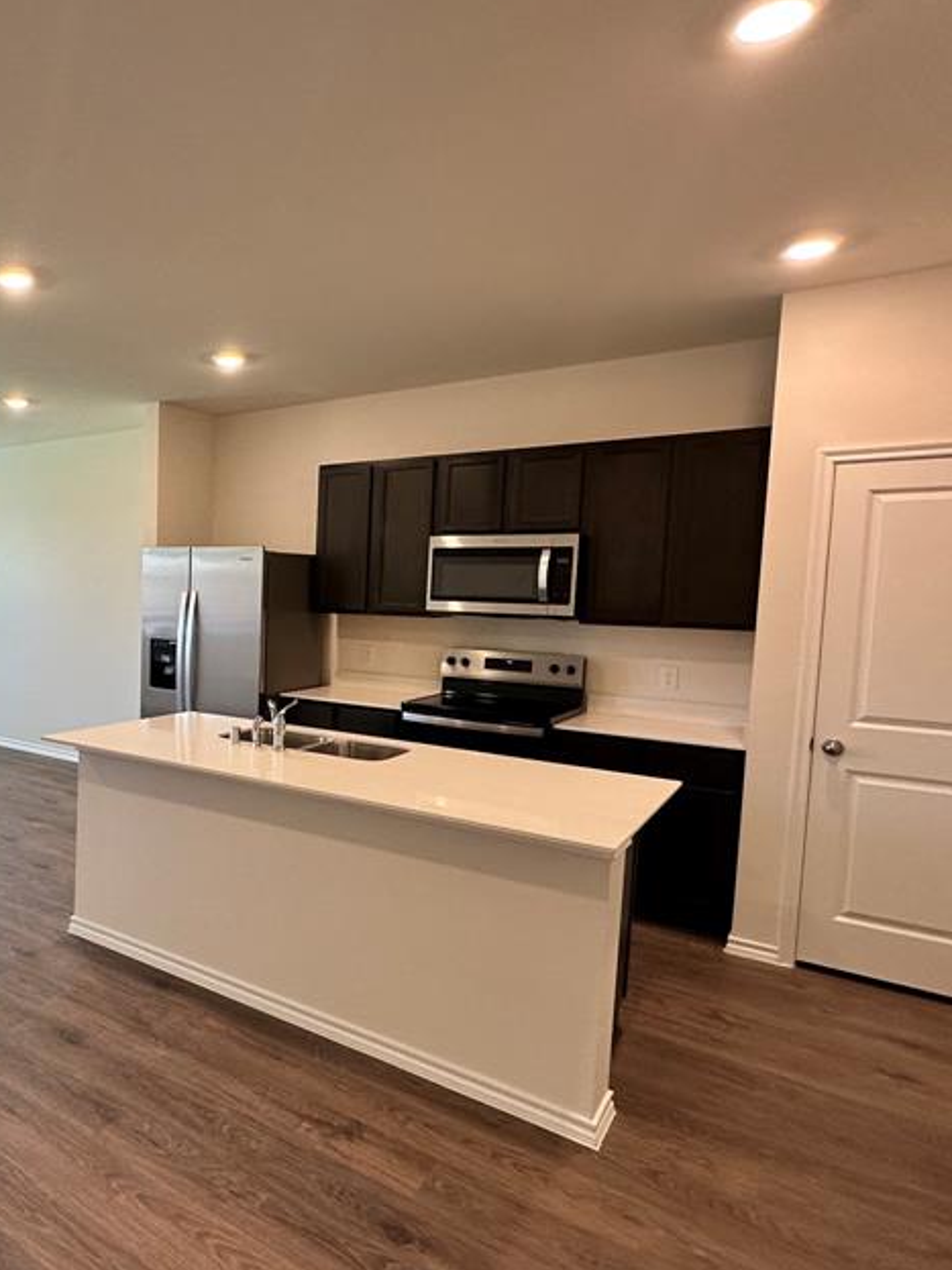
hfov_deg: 53.3
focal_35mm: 23
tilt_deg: -3.2
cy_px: 652
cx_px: 139
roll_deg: -1.3
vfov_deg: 73.9
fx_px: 844
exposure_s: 1/120
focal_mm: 2.22
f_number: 2.2
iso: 200
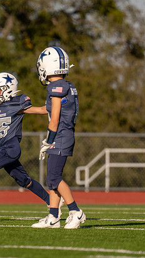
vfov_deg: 3.5
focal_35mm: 622
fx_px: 4248
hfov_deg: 2.0
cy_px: 143
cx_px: -12
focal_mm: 280
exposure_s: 1/2500
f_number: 4
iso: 160
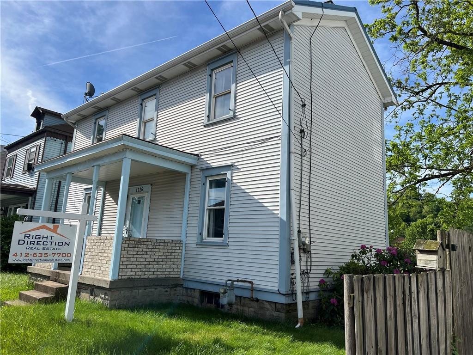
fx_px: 355
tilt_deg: +10.8
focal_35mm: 26
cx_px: 236
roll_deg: -3.3
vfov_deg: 53.1
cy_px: 178
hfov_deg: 67.3
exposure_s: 1/4444
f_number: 1.5
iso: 50
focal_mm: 5.7
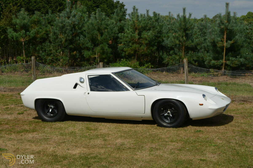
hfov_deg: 26.0
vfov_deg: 17.4
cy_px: 84
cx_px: 126
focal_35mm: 78
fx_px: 547
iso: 100
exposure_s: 1/200
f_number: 18
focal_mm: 52
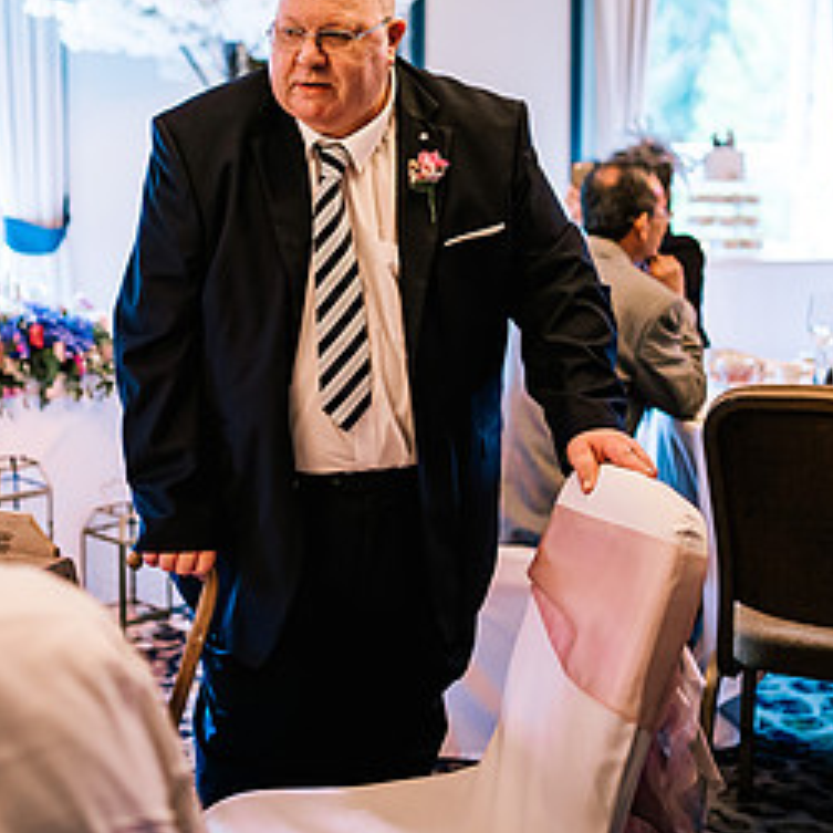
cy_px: 257
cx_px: 265
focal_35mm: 70
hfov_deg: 24.5
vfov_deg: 24.5
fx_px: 1906
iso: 800
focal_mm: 35
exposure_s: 1/500
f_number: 1.4
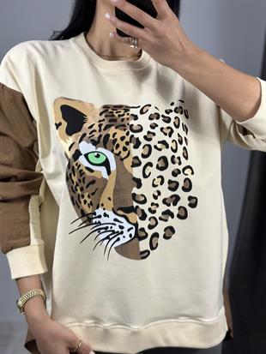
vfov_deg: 39.6
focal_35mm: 48
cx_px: 133
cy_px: 177
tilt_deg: -37.2
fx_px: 492
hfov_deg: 30.3
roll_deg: +3.2
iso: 64
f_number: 1.78
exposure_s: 1/119
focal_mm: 6.86
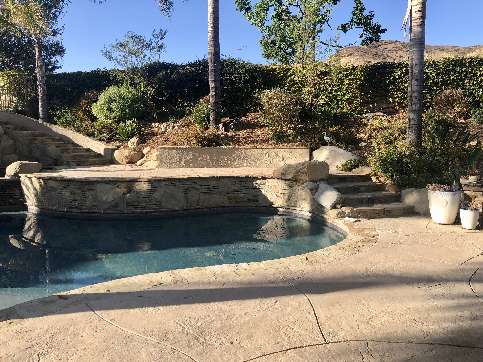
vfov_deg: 49.7
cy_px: 181
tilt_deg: -4.4
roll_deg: -2.5
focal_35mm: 28
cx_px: 242
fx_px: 391
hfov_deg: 63.4
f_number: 1.8
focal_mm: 4
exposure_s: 1/823
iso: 20
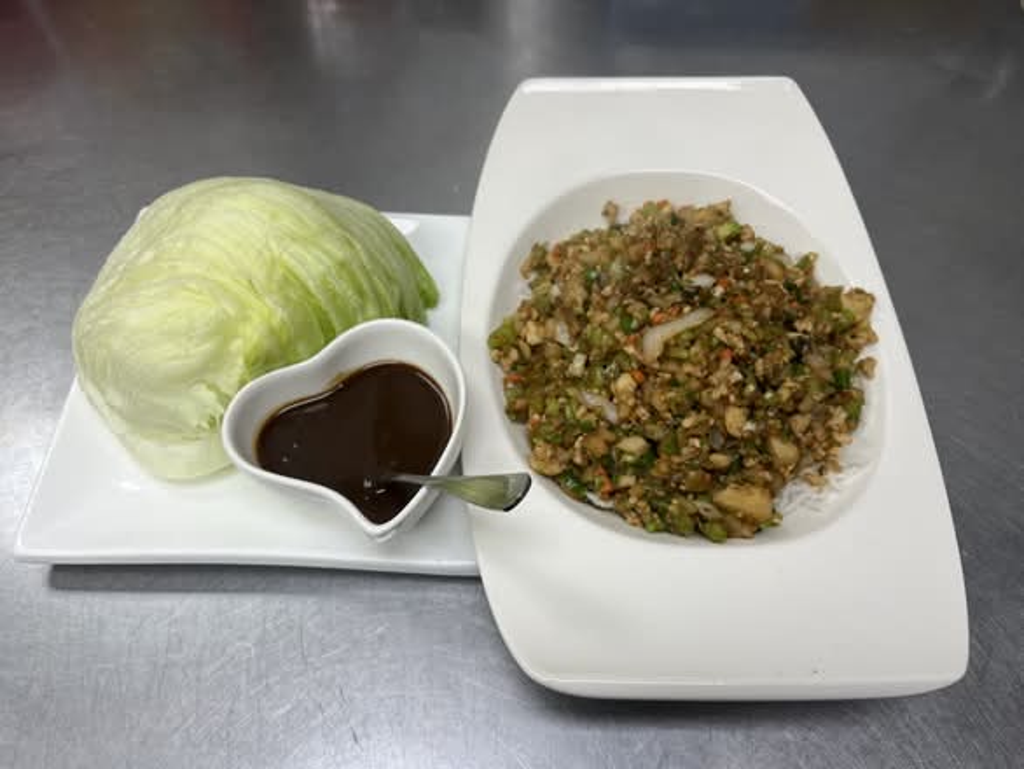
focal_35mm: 26
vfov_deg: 53.1
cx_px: 512
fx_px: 769
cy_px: 384
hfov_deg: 67.3
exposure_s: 1/120
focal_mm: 5.1
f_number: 1.6
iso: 40
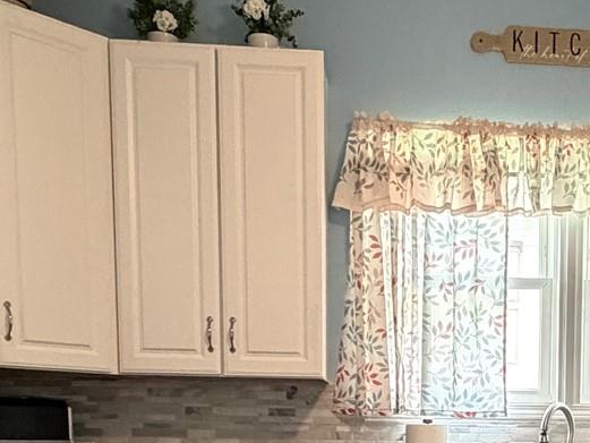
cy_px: 543
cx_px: 489
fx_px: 938
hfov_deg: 33.7
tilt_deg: -6.6
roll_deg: +0.6
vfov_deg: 24.0
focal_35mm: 55
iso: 640
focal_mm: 2.22
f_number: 2.2
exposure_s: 1/60
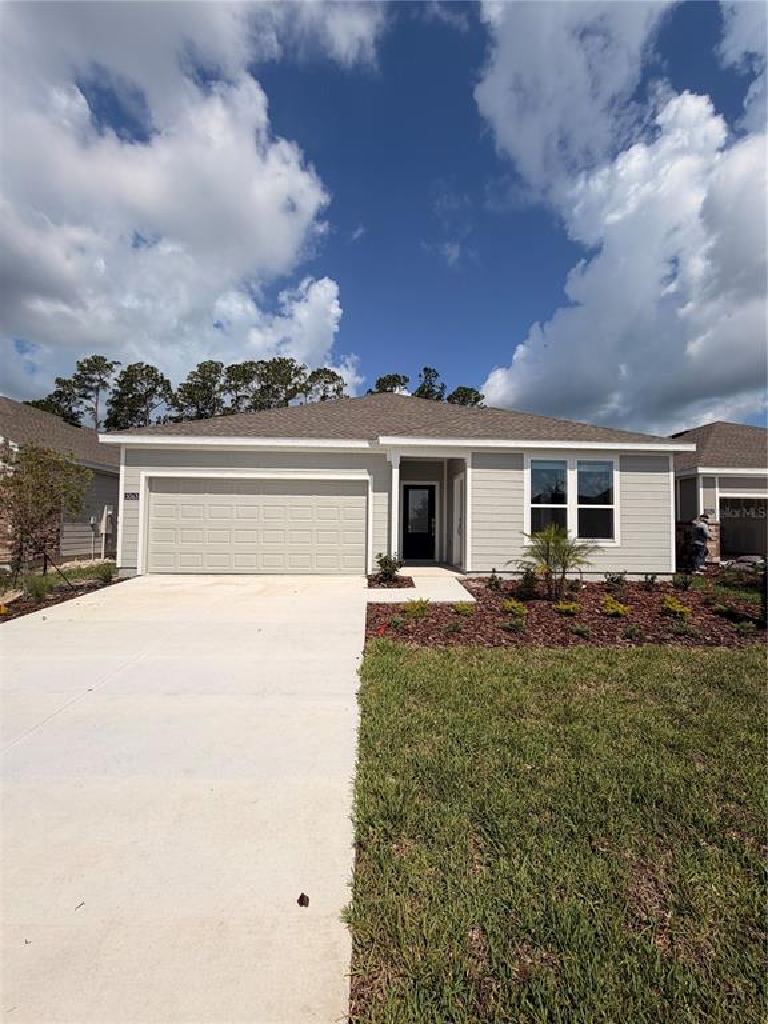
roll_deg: -0.8
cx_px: 384
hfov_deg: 85.7
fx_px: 414
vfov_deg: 102.1
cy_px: 512
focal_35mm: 14
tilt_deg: +4.6
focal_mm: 2.22
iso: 20
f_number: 2.2
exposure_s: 1/2237
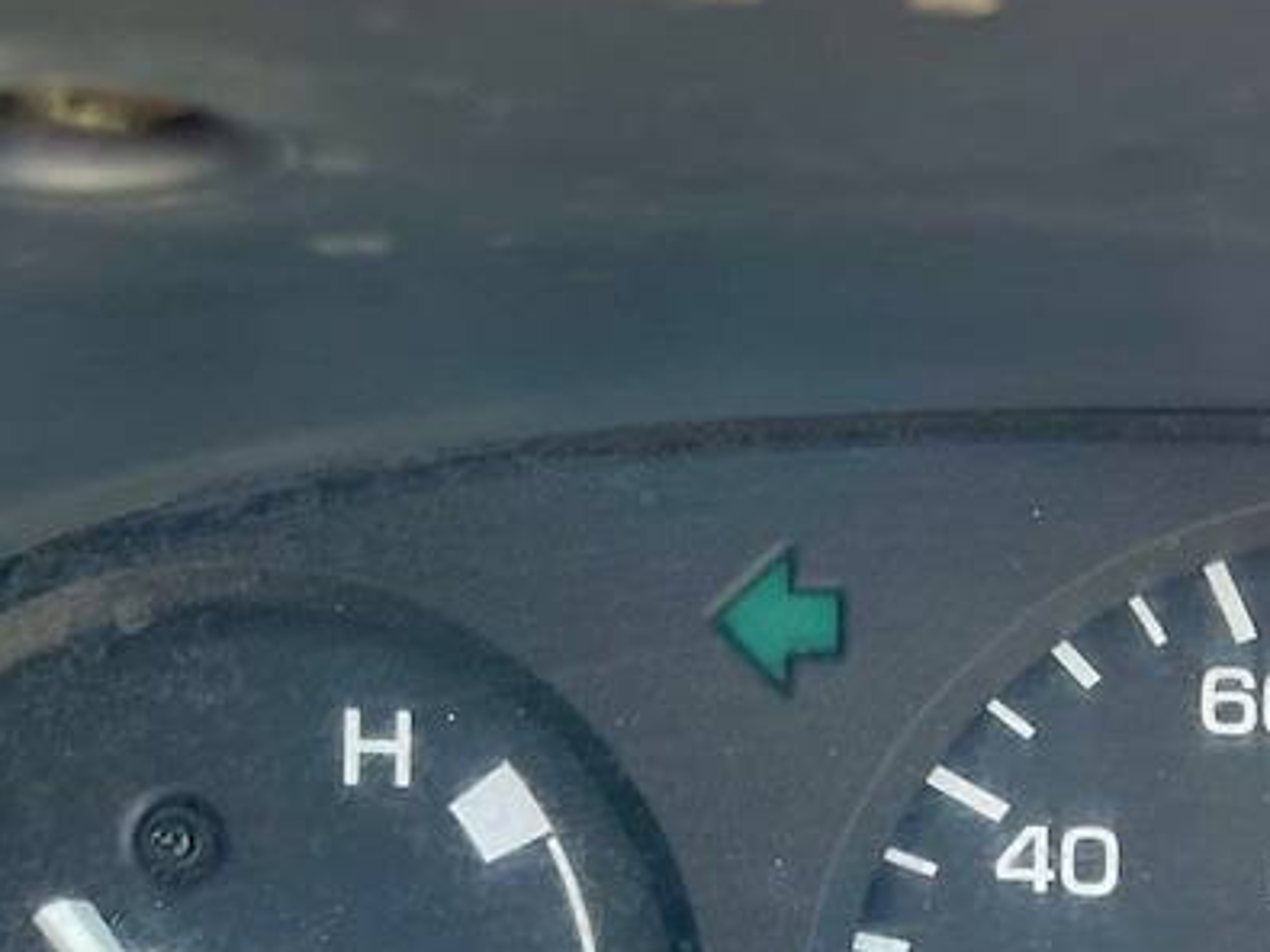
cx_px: 1592
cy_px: 1142
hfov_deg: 22.0
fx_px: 2971
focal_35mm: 81
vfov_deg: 17.4
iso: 125
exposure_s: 1/121
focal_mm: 5.1
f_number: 1.6
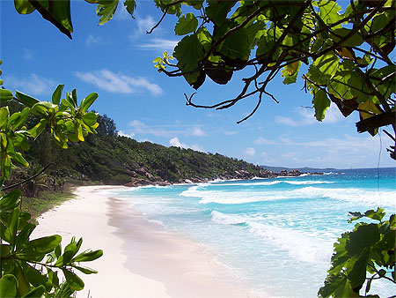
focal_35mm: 38
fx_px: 435
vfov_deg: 37.8
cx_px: 198
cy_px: 149
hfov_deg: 49.0
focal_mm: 6.3
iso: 80
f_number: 5.6
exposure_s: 1/640
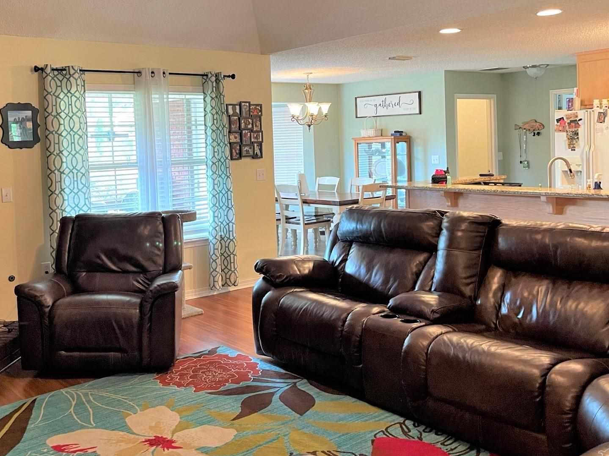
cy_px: 169
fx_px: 651
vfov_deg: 38.4
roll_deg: +2.5
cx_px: 237
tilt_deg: -2.8
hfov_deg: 49.8
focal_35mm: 37
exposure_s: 1/60
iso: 250
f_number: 1.6
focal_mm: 5.1
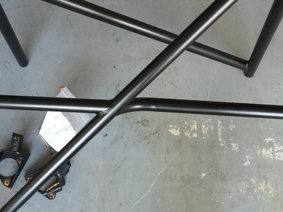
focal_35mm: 47
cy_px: 119
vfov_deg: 30.8
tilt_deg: -66.8
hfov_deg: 40.4
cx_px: 135
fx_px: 384
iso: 40
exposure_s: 1/15
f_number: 2.2
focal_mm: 4.15
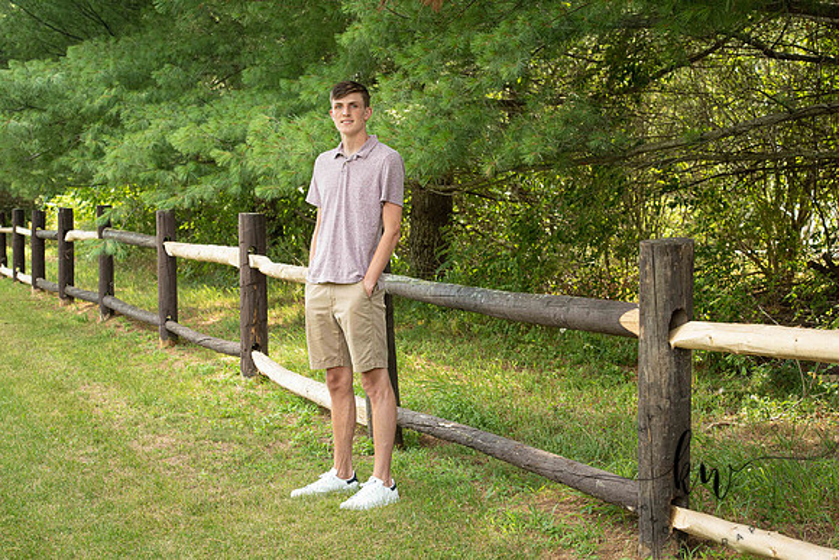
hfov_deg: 28.8
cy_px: 280
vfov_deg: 19.5
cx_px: 420
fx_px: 1632
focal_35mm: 70
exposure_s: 1/200
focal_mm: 70
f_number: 6.3
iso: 500
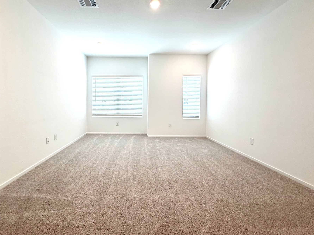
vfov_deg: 77.9
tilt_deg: -0.2
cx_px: 138
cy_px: 105
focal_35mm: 16
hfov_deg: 94.1
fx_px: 145
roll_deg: +0.0
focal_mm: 2.22
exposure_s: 1/120
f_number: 2.2
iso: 100
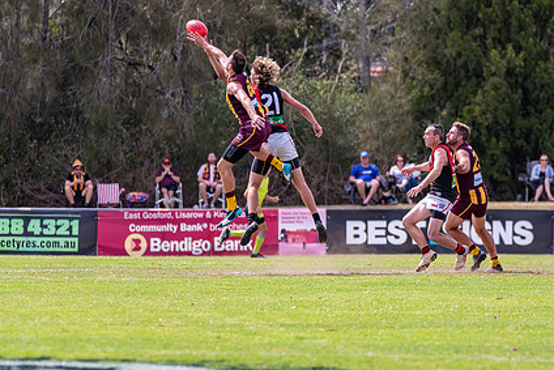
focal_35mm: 419
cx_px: 353
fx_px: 6450
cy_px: 144
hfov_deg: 4.9
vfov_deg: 3.3
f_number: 6.3
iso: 800
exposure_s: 1/1600
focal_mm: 300
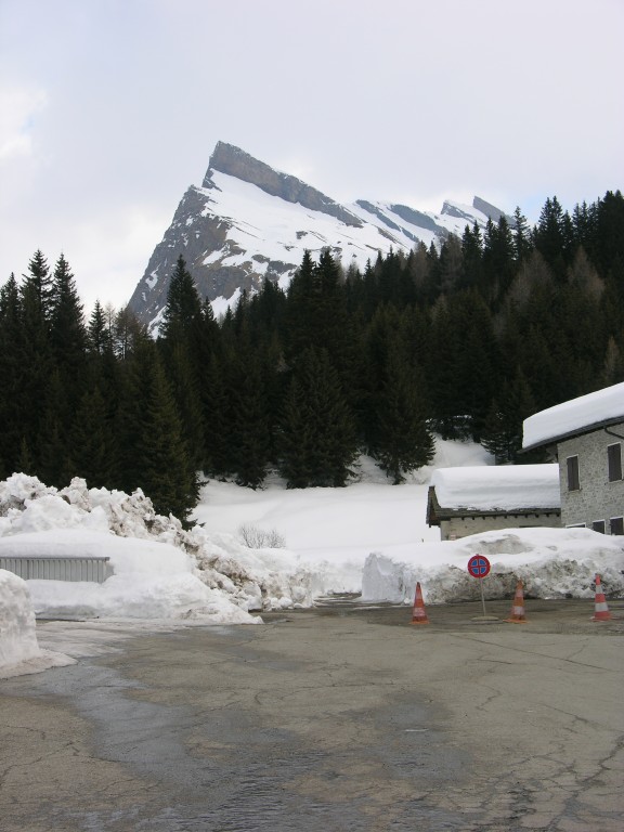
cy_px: 416
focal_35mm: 66
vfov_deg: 29.4
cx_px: 312
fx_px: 1586
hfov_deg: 22.3
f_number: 4.6
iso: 50
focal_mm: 16.8
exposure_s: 1/134
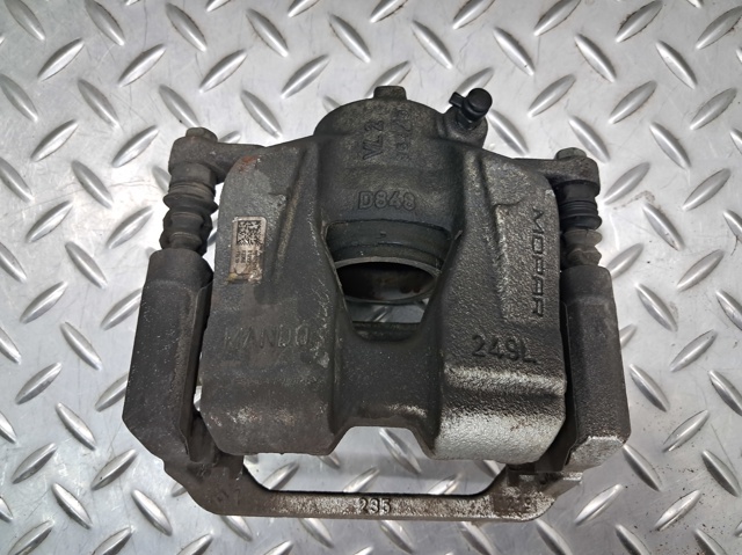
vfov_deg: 51.3
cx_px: 371
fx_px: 578
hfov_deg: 65.4
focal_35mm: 27
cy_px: 278
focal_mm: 4
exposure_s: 1/50
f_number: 1.8
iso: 125
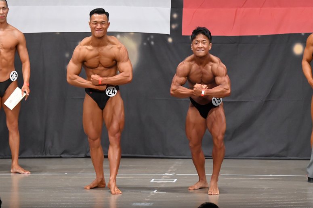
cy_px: 104
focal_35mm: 217
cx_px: 156
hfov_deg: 9.5
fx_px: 1886
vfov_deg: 6.3
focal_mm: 145
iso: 6400
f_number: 5.6
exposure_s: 1/400
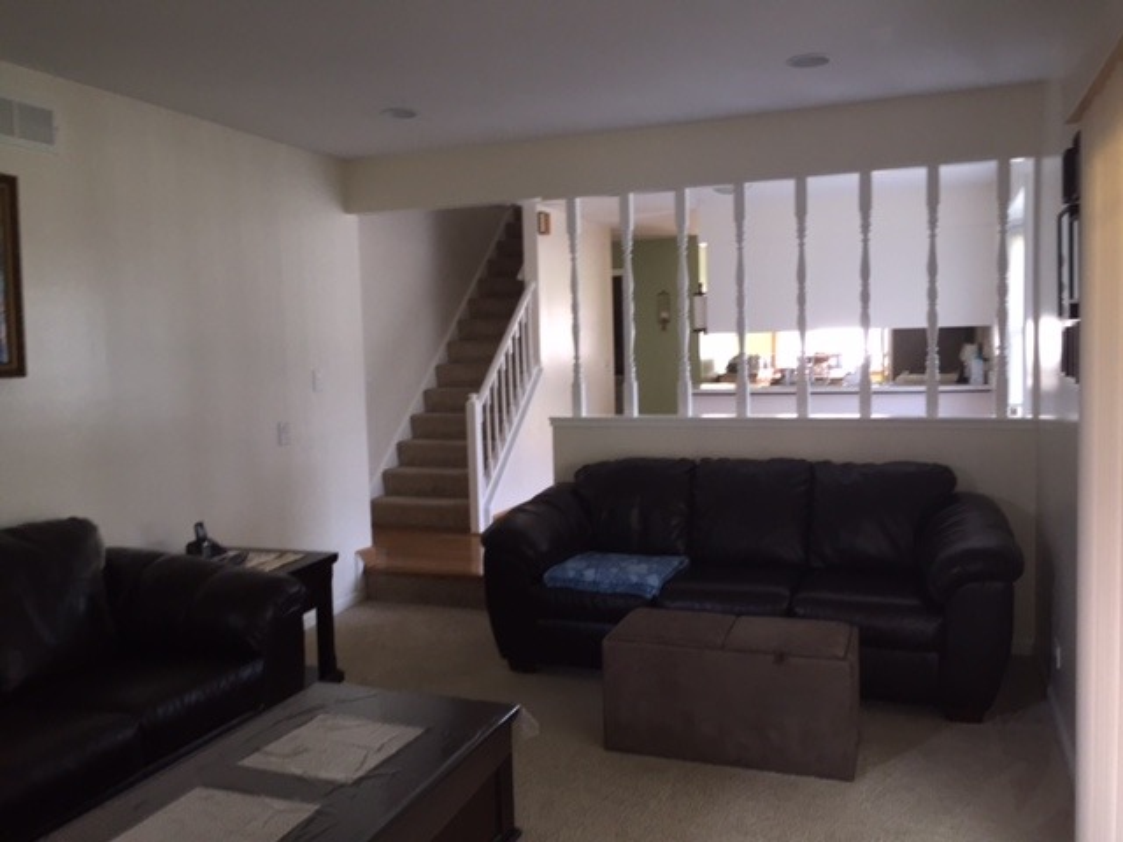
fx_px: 941
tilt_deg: -4.1
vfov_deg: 48.2
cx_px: 562
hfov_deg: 61.7
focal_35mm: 29
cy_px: 421
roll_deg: +1.5
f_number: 2.2
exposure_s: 1/30
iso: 100
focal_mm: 4.15
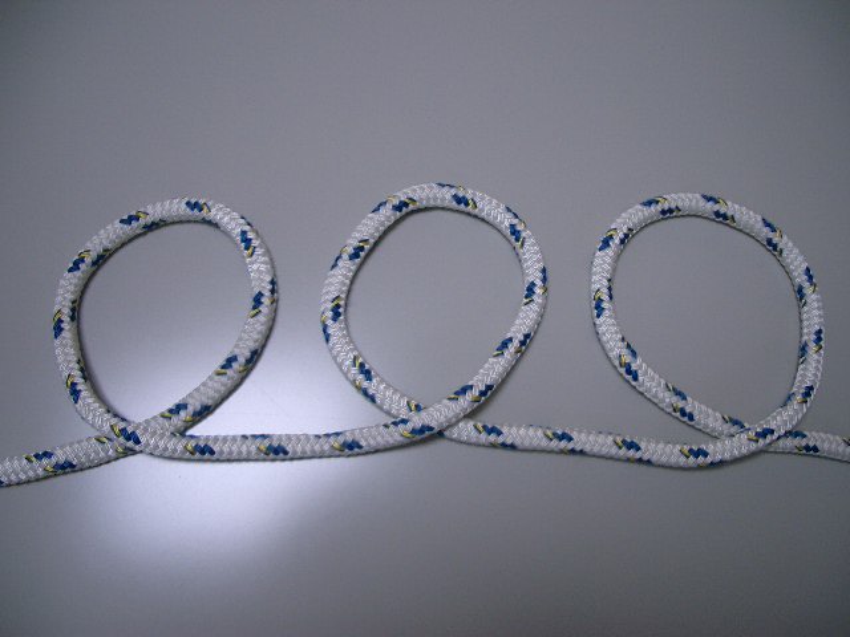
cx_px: 425
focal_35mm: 35
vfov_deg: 40.7
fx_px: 859
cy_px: 318
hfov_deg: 52.6
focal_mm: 5.8
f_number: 2.6
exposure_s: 1/50
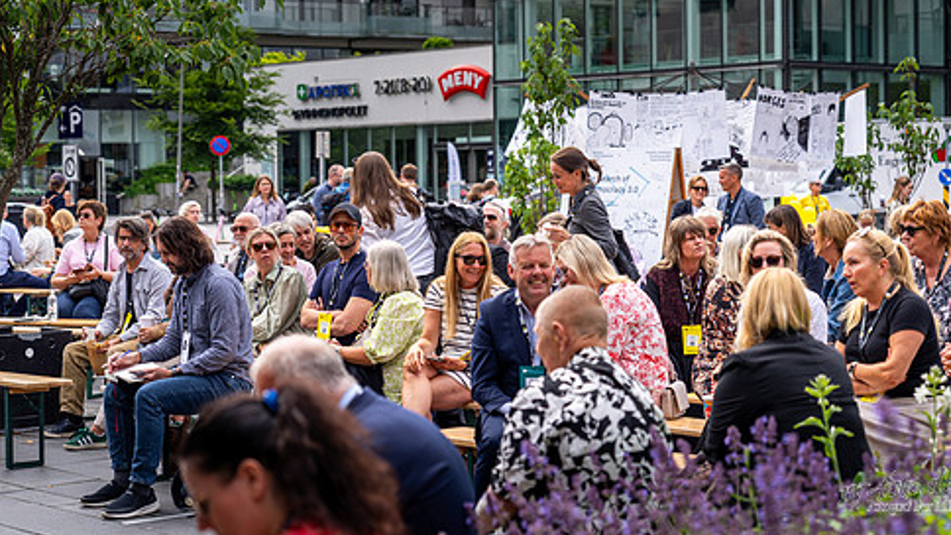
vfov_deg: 15.5
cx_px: 529
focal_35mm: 78
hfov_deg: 27.2
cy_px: 204
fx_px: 1966
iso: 100
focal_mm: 60
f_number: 2.8
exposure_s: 1/1000
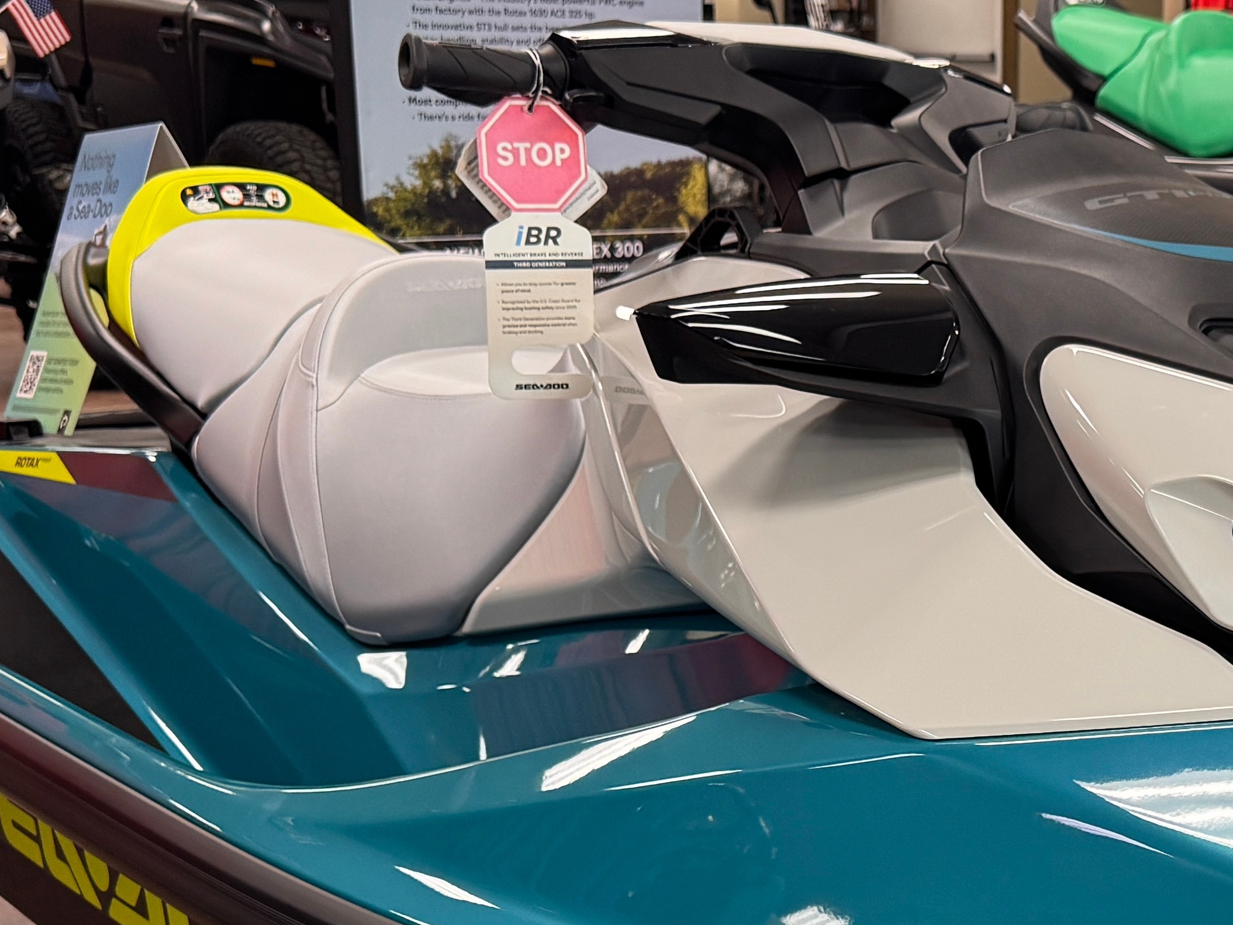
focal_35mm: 65
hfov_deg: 29.0
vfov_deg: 22.2
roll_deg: -1.2
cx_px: 1023
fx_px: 2315
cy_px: 791
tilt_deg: -18.3
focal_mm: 6.76
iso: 250
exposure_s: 1/60
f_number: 1.78
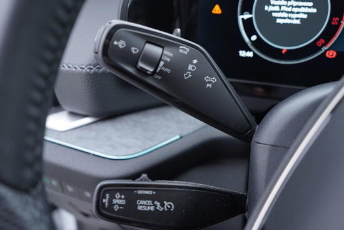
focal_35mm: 36
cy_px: 115
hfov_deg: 53.1
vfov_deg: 36.9
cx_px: 172
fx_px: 344
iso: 250
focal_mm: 24
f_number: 2.8
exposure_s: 1/40
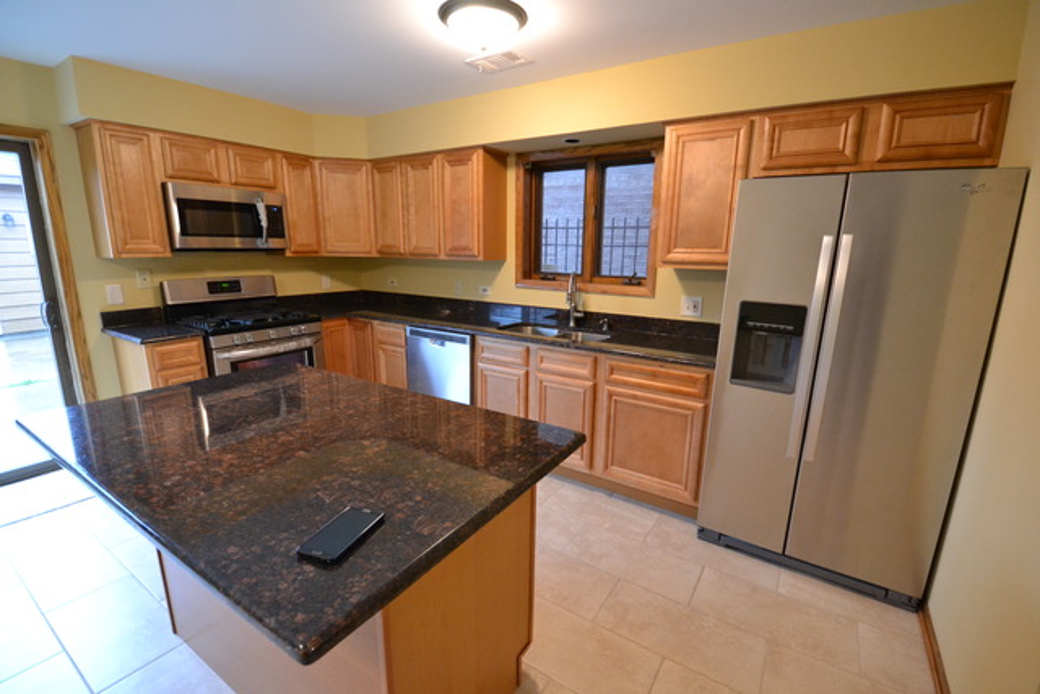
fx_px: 433
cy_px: 347
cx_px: 520
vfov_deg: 77.4
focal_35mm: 15
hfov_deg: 100.4
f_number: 3.5
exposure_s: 1/60
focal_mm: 10
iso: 2500
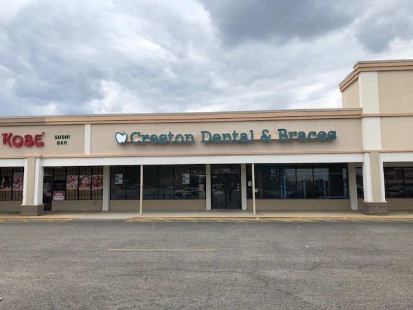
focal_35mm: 28
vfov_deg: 49.7
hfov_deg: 63.4
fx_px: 334
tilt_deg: +4.4
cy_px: 155
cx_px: 206
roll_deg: +0.1
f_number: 1.8
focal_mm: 3.99
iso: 20
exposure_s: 1/1621
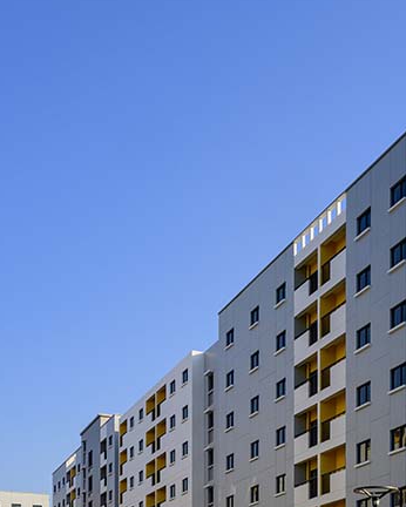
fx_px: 750
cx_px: 333
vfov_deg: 36.8
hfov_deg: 29.5
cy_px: 349
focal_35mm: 50
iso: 125
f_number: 9
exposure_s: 1/200
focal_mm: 24
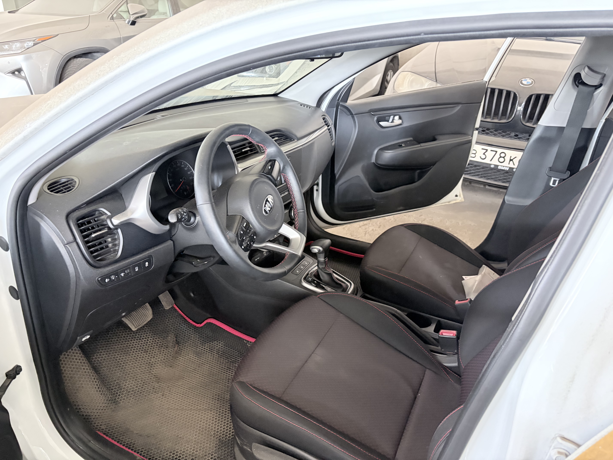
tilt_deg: -23.6
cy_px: 230
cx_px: 306
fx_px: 460
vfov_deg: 53.1
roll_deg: -2.4
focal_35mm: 26
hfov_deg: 67.3
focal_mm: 5.96
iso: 500
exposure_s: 1/40
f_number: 1.6
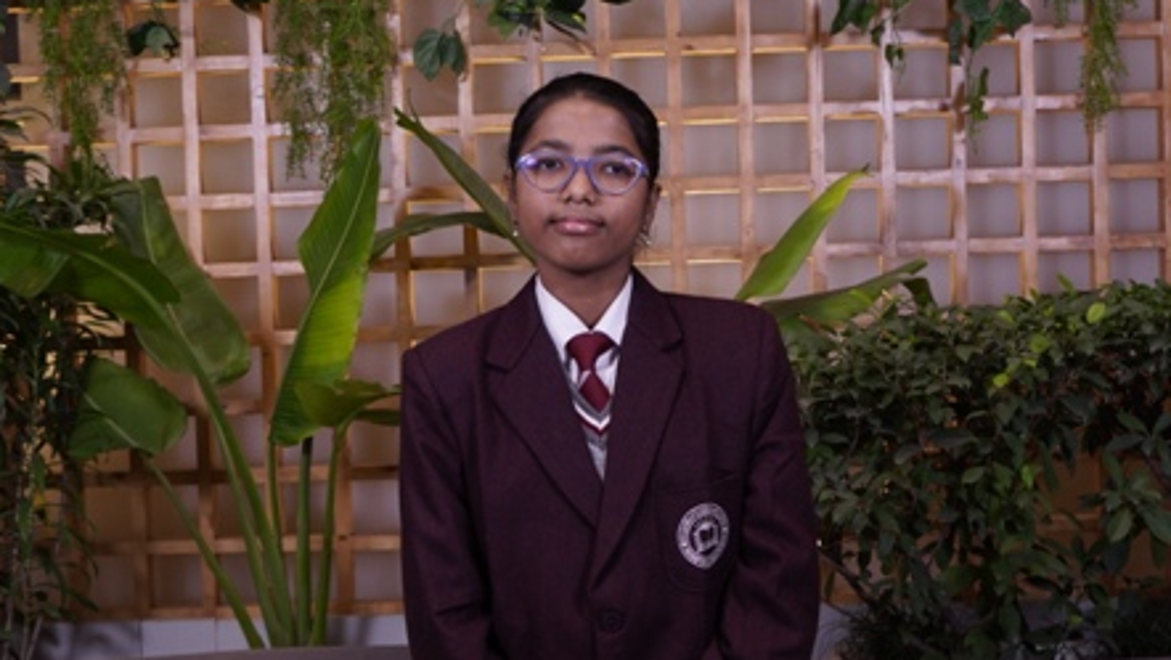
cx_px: 586
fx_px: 1584
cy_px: 357
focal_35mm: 51
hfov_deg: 40.6
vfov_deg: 23.5
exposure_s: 1/125
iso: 500
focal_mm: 32
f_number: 5
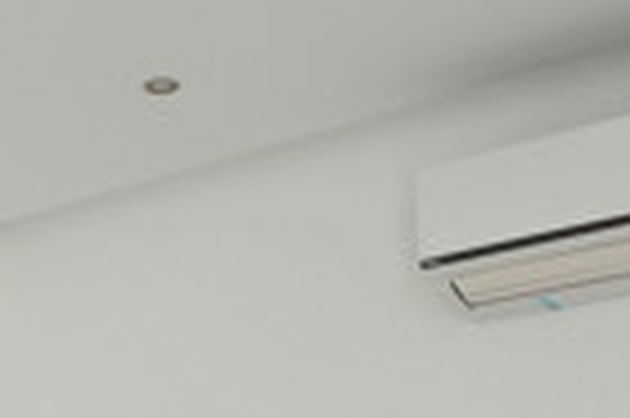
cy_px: 881
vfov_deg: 11.7
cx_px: -90
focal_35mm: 103
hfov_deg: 18.9
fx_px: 1800
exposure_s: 1/30
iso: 250
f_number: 3.5
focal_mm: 16
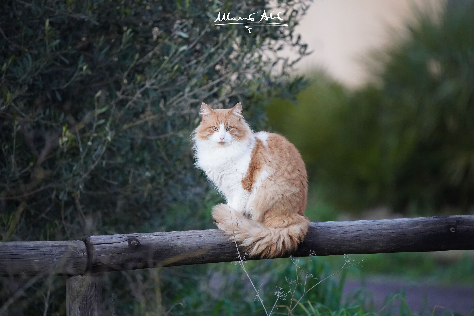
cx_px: 237
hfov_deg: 4.3
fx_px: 6333
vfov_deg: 2.9
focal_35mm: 481
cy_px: 158
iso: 10000
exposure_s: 1/800
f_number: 6.3
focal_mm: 481
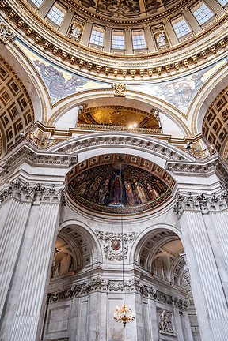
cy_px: 172
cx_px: 113
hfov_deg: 51.3
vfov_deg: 71.5
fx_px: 237
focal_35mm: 25
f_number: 2.8
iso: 640
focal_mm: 16
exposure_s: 1/30
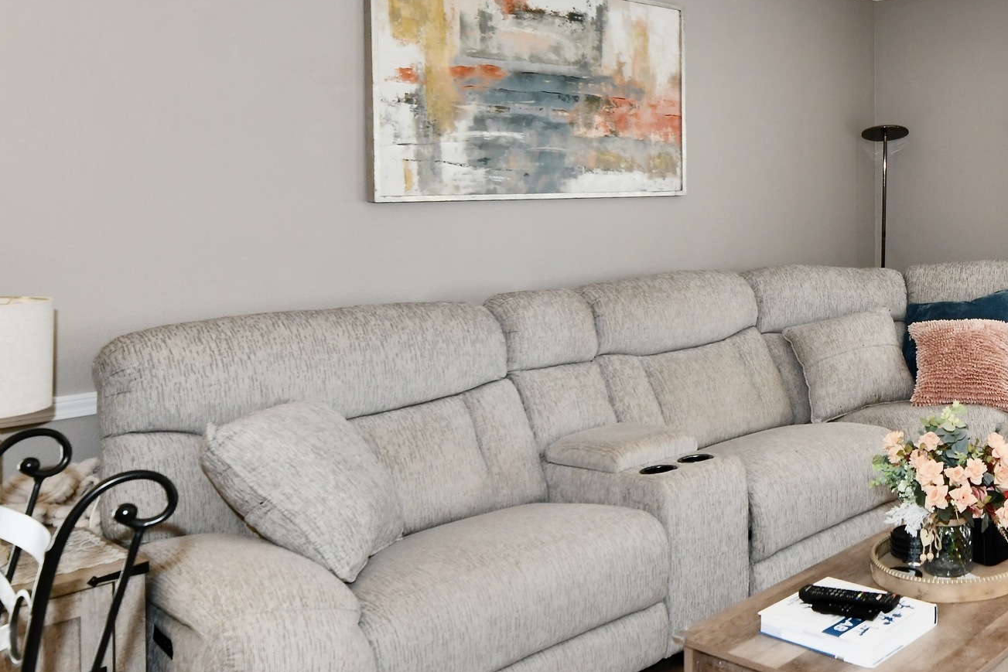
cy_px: 224
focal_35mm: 33
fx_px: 924
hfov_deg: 49.9
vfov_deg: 39.5
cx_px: 935
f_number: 6.3
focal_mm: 14
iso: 640
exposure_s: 1/80
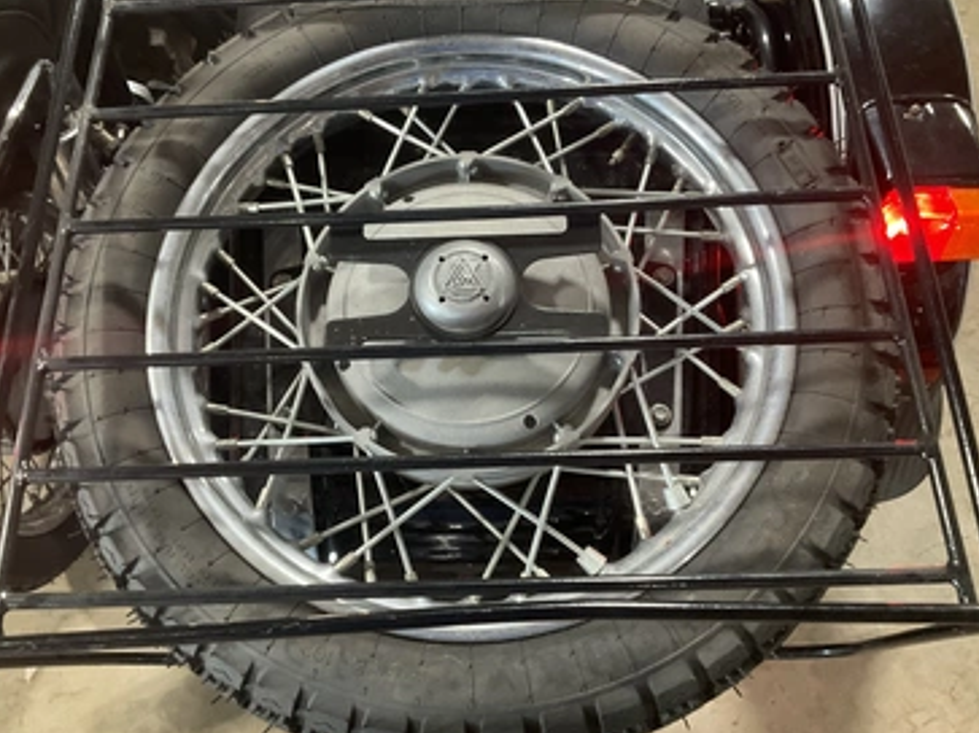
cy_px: 353
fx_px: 905
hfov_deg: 56.8
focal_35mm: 32
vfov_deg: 44.1
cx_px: 461
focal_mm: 3
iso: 250
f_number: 1.8
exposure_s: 1/60
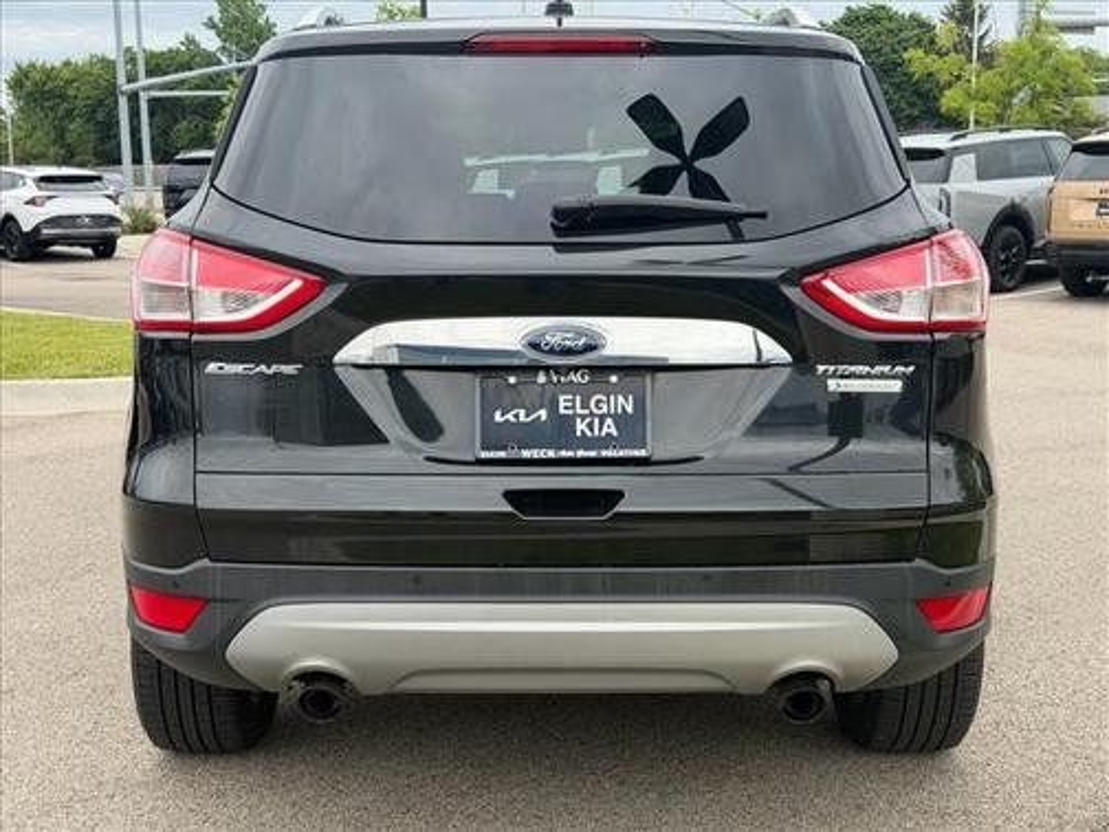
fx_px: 1538
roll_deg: +0.8
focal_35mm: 48
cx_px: 554
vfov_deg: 30.3
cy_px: 416
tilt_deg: -9.2
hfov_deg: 39.7
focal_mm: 6.76
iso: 100
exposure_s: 1/2415
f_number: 1.78
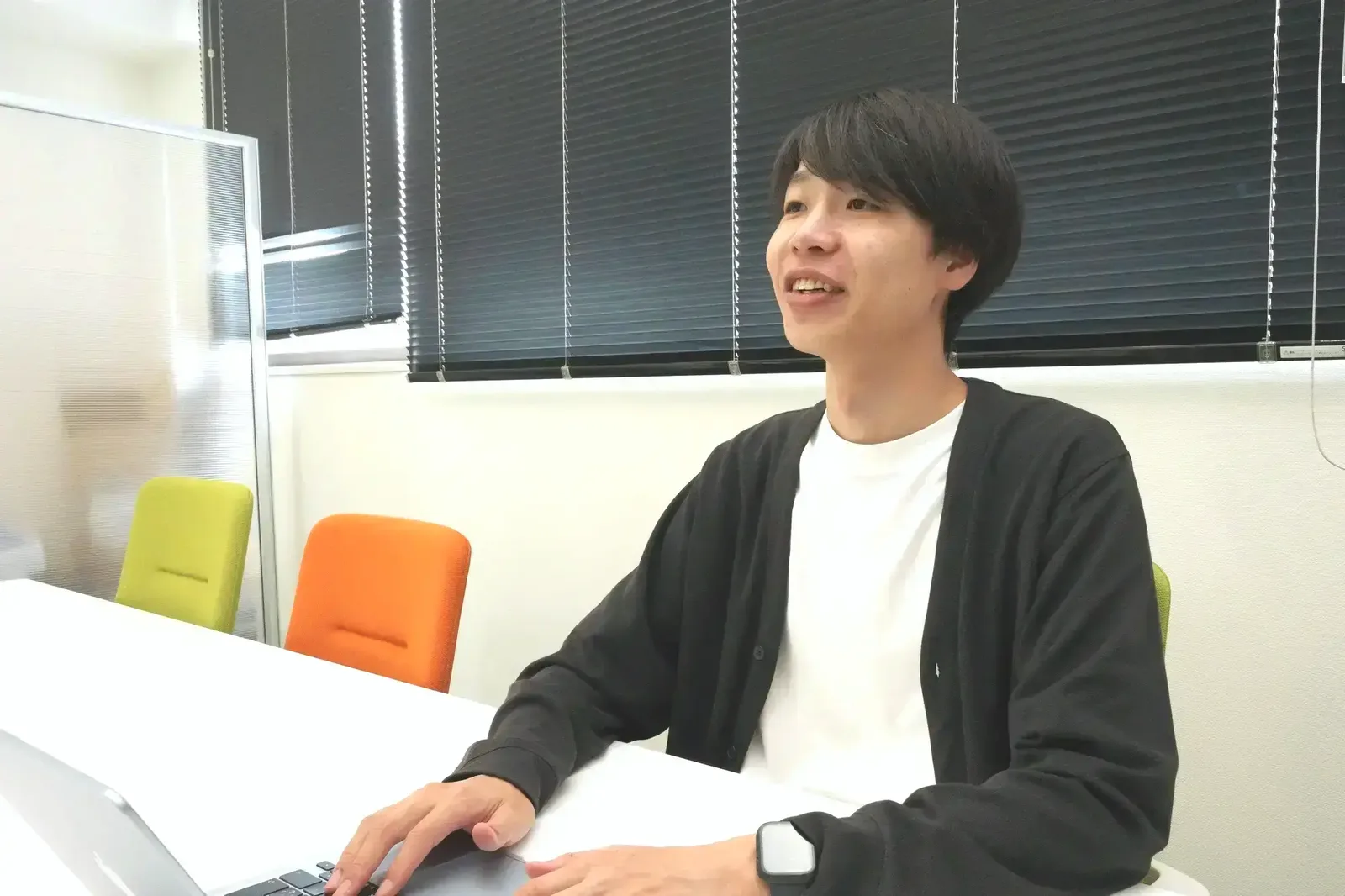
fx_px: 747
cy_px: 448
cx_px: 672
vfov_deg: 61.9
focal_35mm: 20
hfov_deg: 84.0
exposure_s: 1/125
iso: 5000
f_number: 11
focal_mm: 20
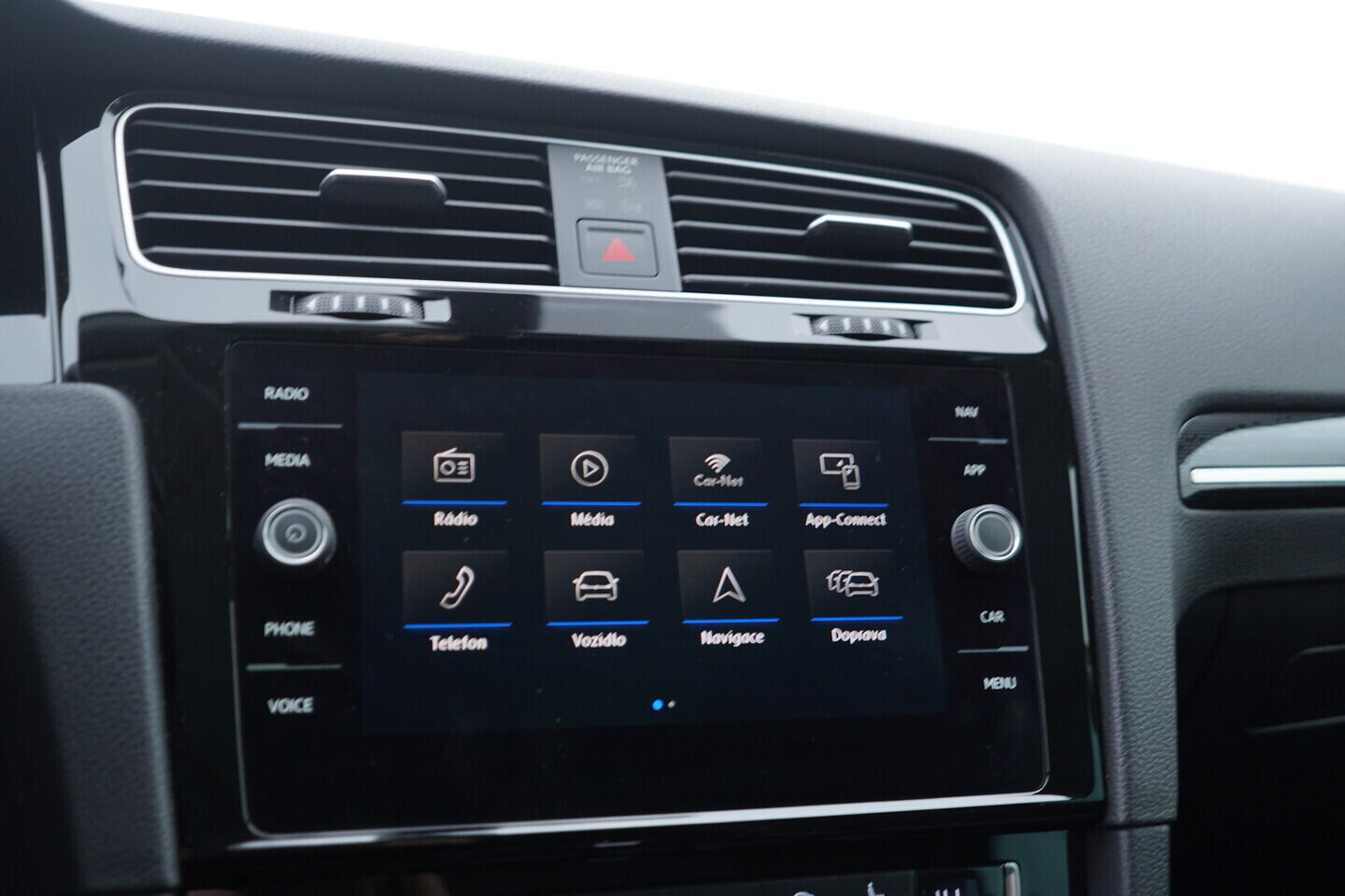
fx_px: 1345
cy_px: 448
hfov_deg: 53.1
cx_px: 672
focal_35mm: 36
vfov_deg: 36.9
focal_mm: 24
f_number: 2.8
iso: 160
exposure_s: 1/40
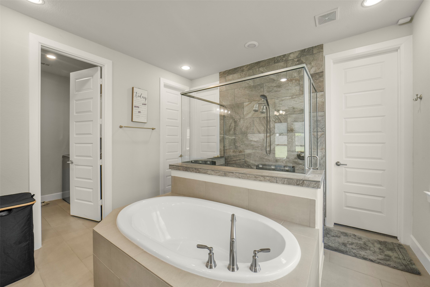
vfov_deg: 81.2
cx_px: 215
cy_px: 144
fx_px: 167
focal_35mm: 14
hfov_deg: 104.2
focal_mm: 14
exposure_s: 1/50
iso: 500
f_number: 9
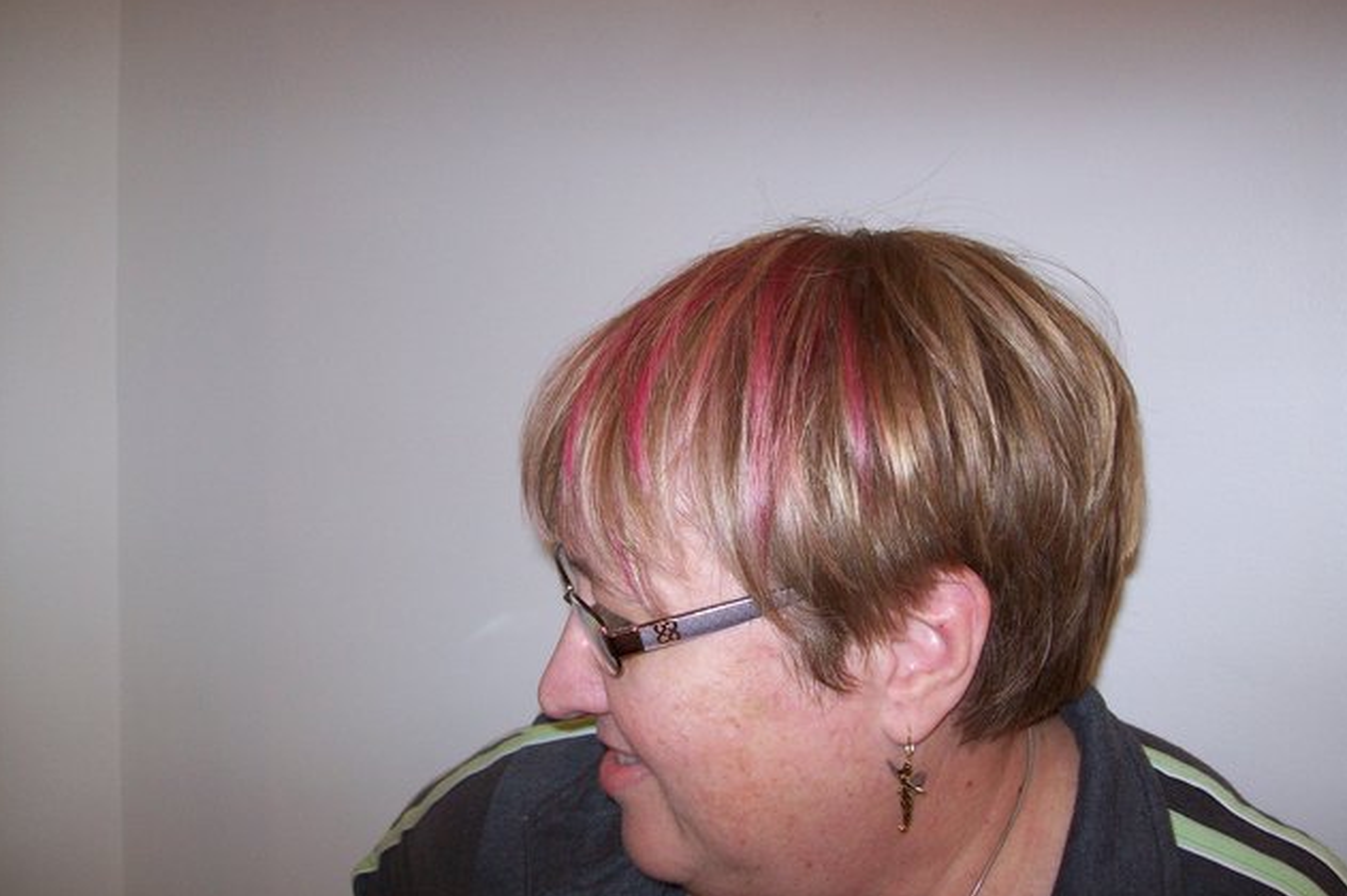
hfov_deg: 50.7
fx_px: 1421
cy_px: 437
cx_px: 675
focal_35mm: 38
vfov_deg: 35.0
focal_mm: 6
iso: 80
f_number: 2.7
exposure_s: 1/64
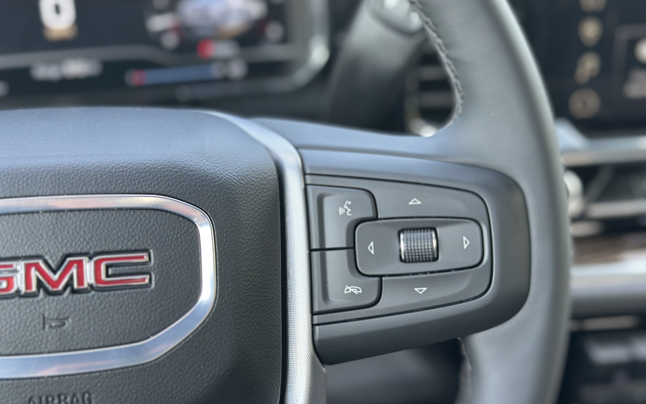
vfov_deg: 25.3
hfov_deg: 39.6
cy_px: 169
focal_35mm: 51
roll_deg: +1.2
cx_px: 323
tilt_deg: -23.9
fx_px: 898
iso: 125
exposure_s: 1/122
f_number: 1.78
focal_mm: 6.86
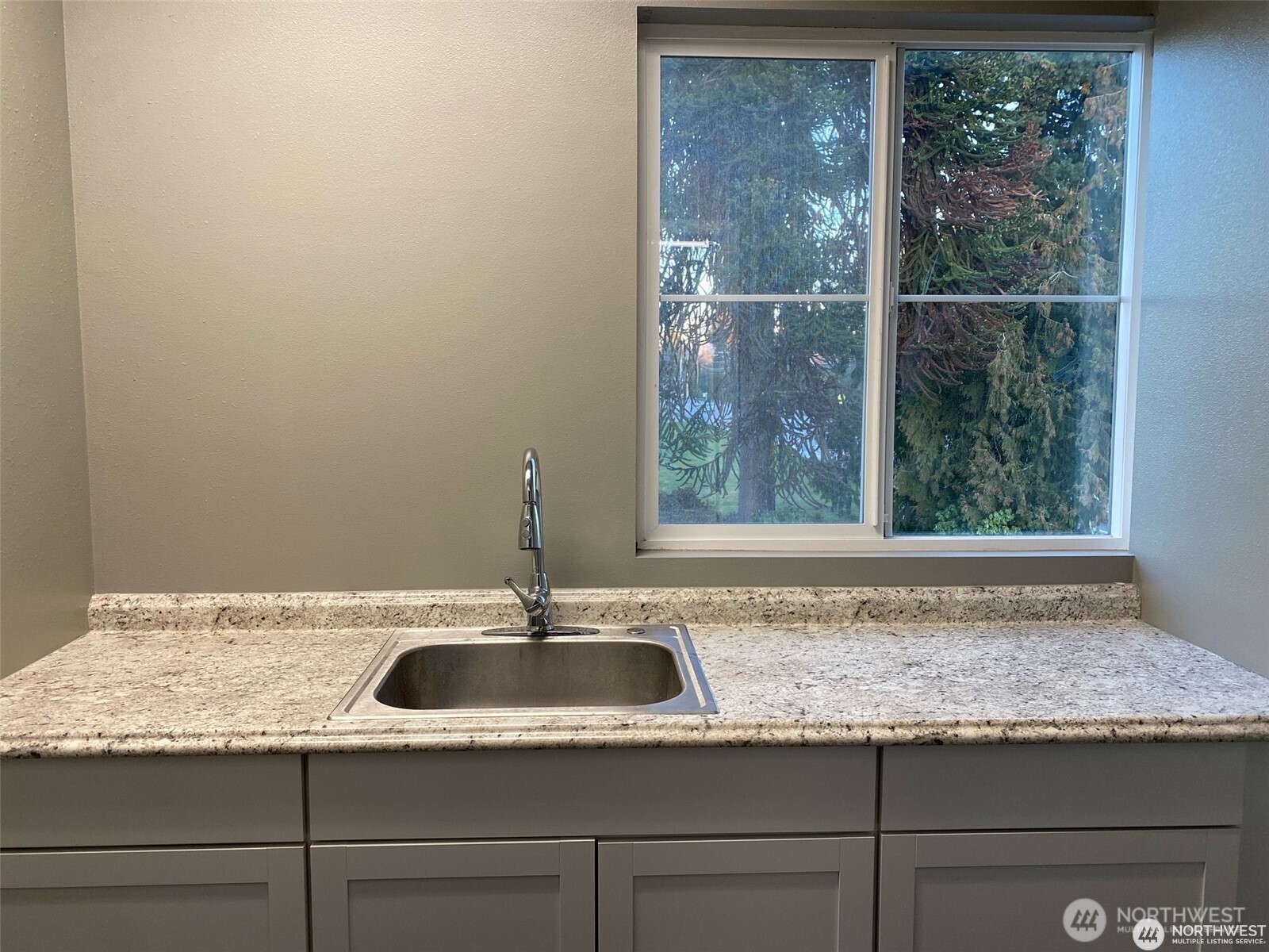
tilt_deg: -6.4
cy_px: 476
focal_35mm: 26
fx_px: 953
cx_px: 634
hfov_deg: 67.3
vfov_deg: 53.1
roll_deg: +0.7
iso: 80
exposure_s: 1/60
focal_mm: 4.25
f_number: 1.8
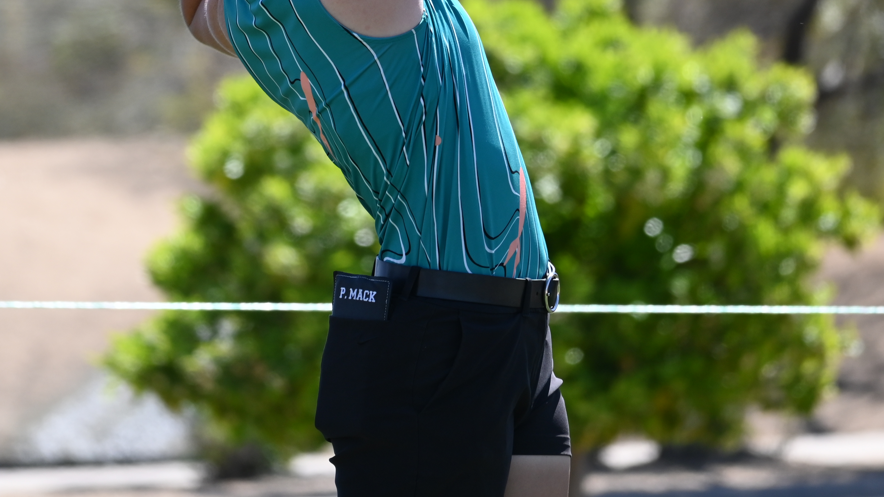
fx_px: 16290
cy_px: 17
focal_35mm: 695
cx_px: 422
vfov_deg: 1.7
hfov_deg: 3.1
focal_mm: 250
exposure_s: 1/500
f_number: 6.3
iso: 200
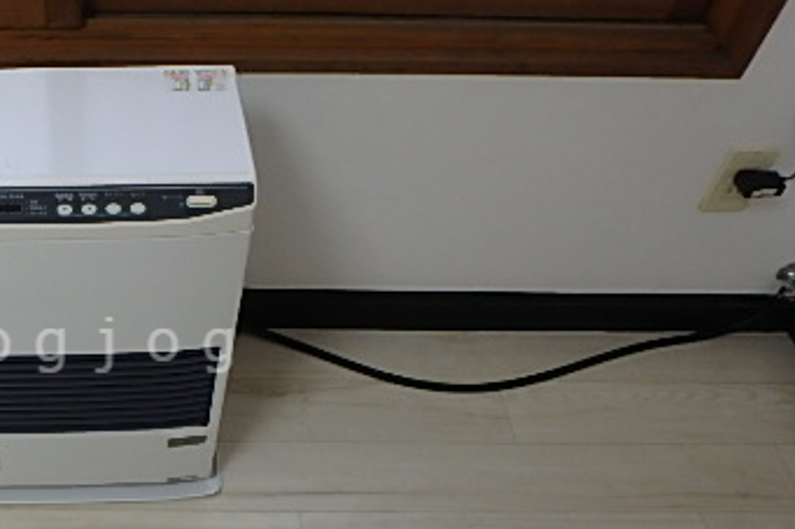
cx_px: 86
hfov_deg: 43.5
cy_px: 345
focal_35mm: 41
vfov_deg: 32.4
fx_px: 905
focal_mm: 3.7
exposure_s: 1/30
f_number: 3.5
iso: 200
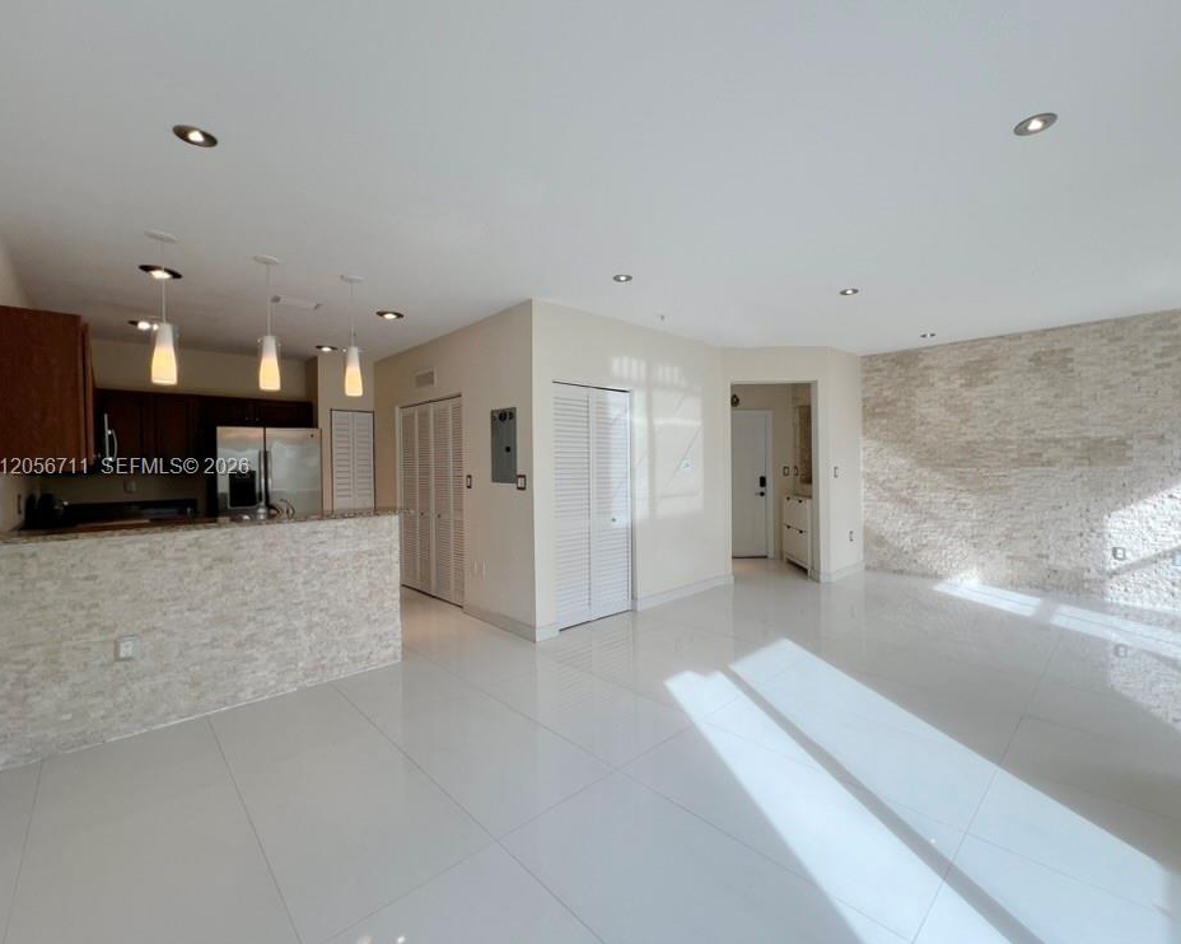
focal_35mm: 14
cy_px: 468
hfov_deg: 100.5
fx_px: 489
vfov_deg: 88.0
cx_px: 632
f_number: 1.8
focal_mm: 1.57
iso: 32
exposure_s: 1/127
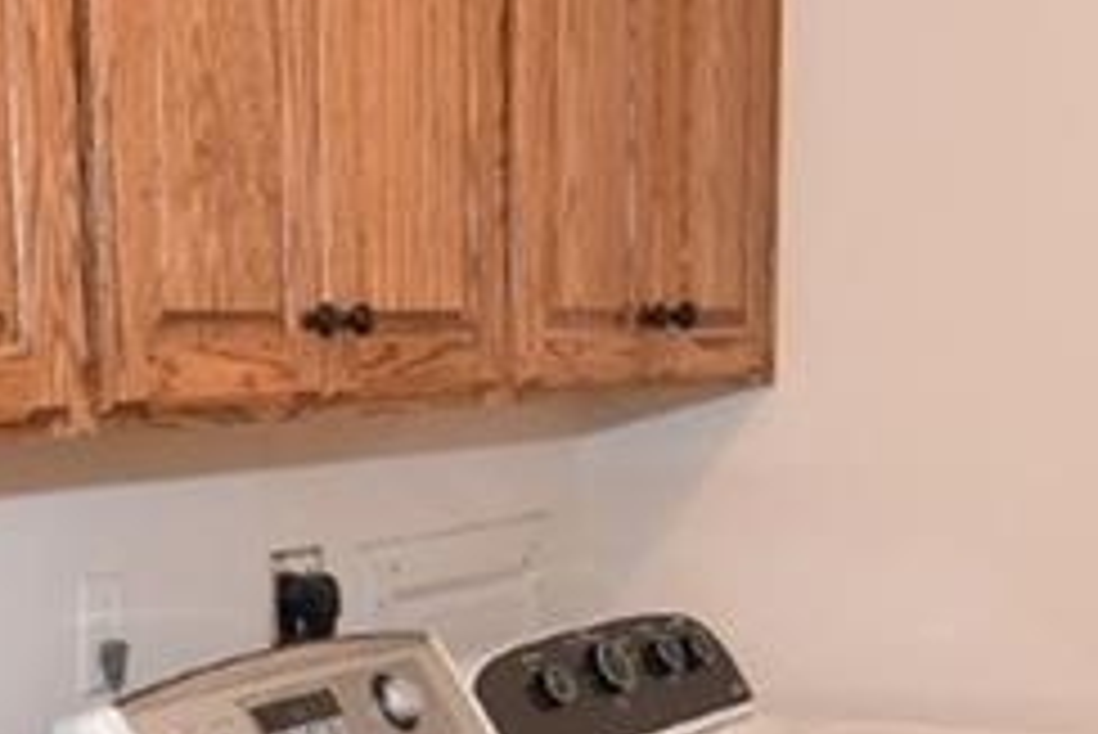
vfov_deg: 18.9
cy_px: 811
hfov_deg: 28.3
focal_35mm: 69
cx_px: 162
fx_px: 2109
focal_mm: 11
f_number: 4
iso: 1400
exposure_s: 1/60
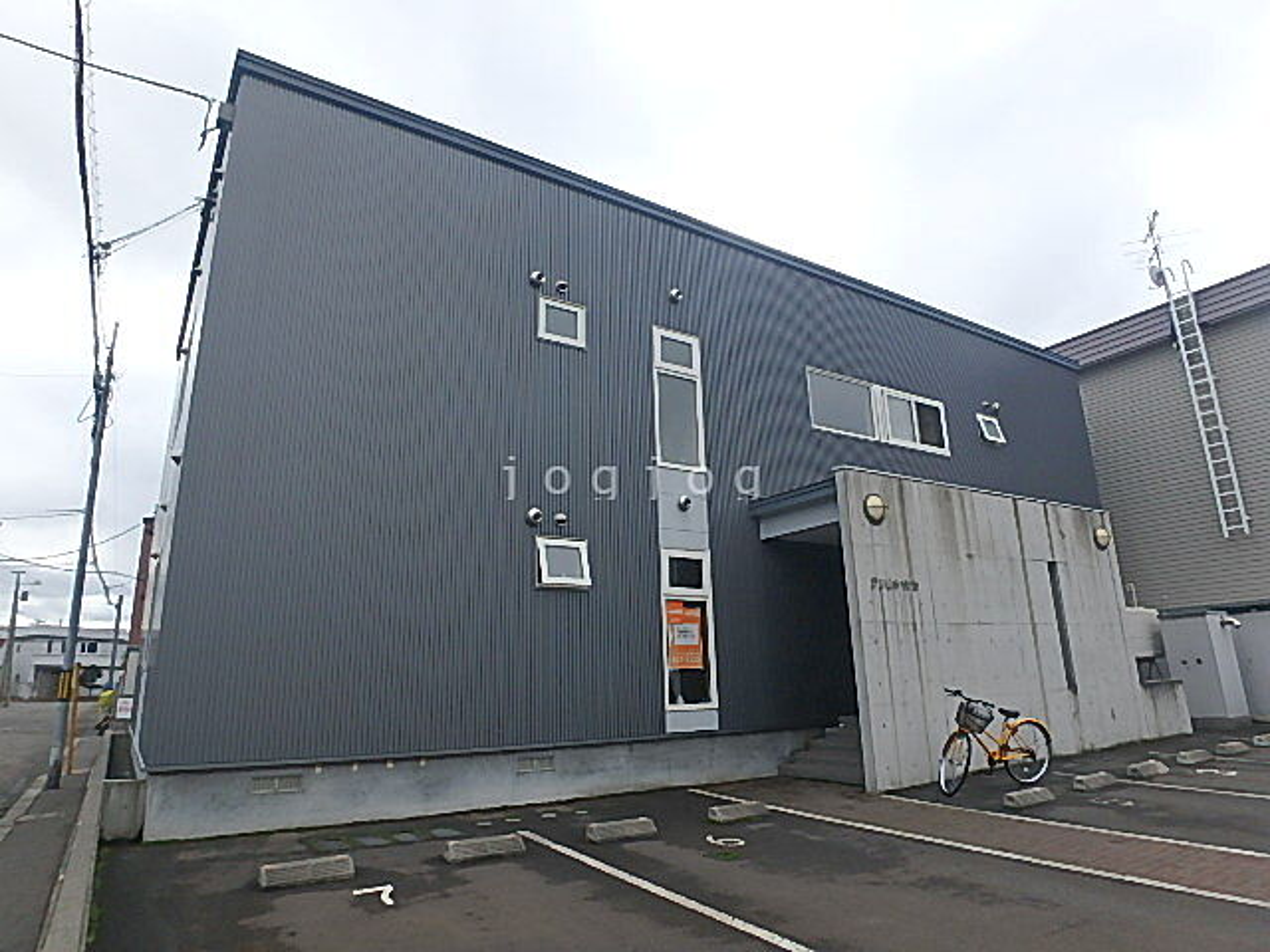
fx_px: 770
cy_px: 476
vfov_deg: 63.4
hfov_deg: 79.0
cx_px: 635
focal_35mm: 21
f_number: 6
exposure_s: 1/400
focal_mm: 3.7
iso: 125
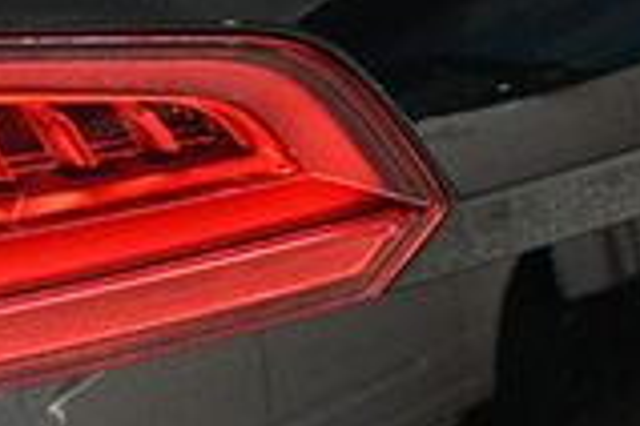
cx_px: -475
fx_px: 2791
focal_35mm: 157
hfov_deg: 12.1
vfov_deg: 8.7
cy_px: 486
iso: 3200
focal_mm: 26
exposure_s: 1/80
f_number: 3.8
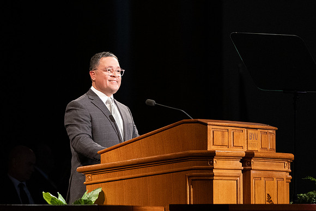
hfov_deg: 5.4
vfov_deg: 3.6
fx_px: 3356
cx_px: 107
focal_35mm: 382
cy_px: 50
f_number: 3.5
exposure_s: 1/250
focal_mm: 180
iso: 3200
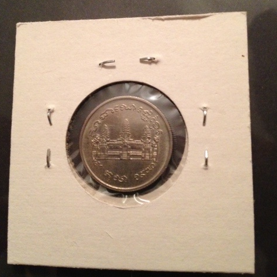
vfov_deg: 39.7
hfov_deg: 40.0
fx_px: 380
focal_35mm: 42
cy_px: 102
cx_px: 140
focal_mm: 4.28
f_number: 2.4
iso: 400
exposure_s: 1/17
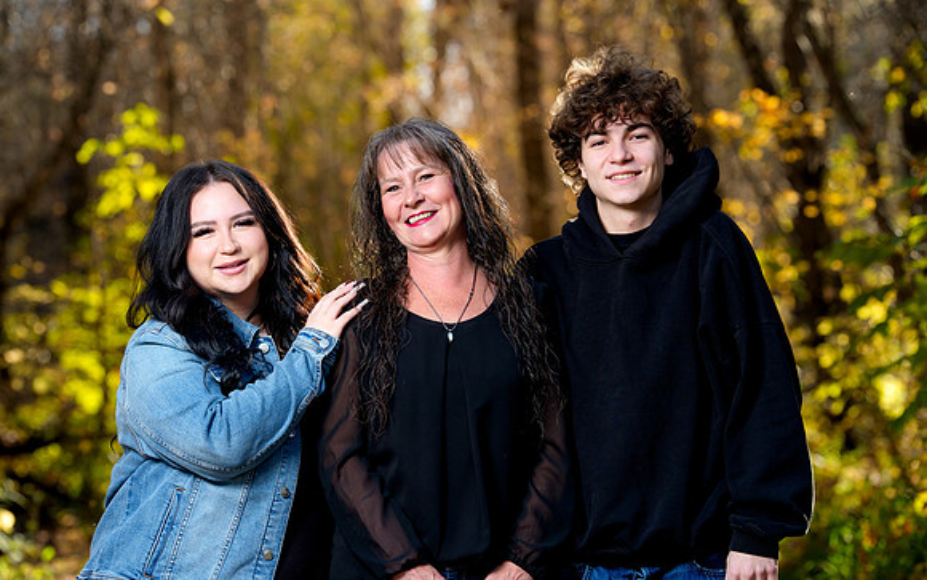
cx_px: 438
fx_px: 3014
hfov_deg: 17.5
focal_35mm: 119
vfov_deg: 11.0
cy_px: 256
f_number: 4
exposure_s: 1/160
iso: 400
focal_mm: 111
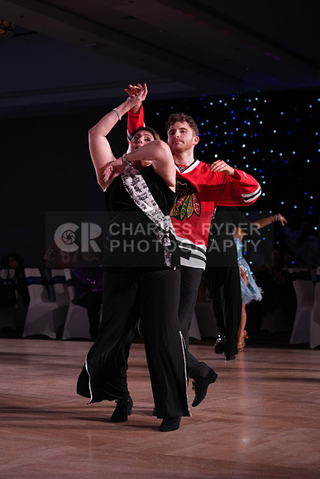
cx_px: 160
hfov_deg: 17.7
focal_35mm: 77
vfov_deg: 26.3
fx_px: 1026
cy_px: 240
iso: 2500
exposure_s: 1/500
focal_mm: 77
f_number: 4
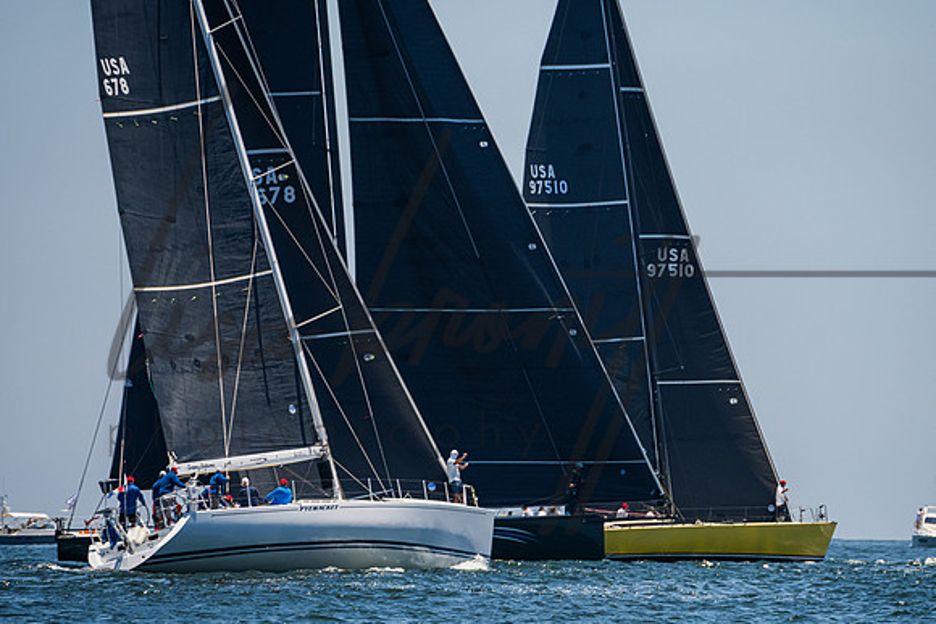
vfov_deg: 3.1
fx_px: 11432
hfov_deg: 4.7
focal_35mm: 440
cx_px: 533
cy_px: 341
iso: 500
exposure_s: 1/2500
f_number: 8
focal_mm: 320
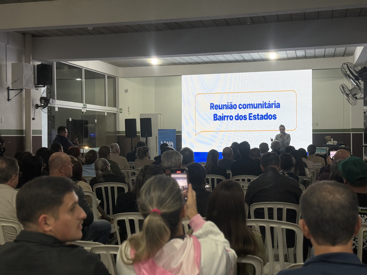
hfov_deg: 39.7
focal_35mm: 48
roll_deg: +0.1
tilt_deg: -0.3
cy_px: 138
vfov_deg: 30.3
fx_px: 509
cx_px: 184
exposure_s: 1/170
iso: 50
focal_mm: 6.76
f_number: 1.78
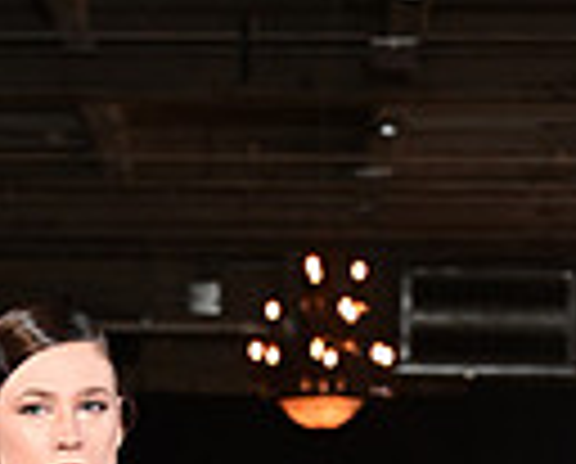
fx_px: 5075
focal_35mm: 297
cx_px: -72
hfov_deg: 6.5
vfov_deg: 5.0
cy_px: 1302
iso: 1000
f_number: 6.3
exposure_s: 1/125
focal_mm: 70
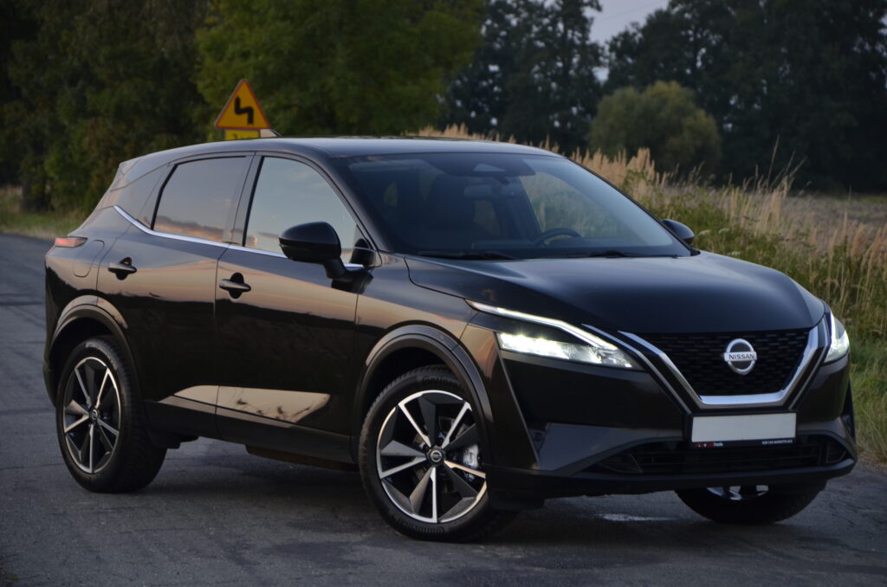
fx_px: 3872
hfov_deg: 13.1
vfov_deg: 8.7
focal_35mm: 158
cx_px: 444
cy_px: 294
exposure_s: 1/60
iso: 400
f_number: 5.6
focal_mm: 105
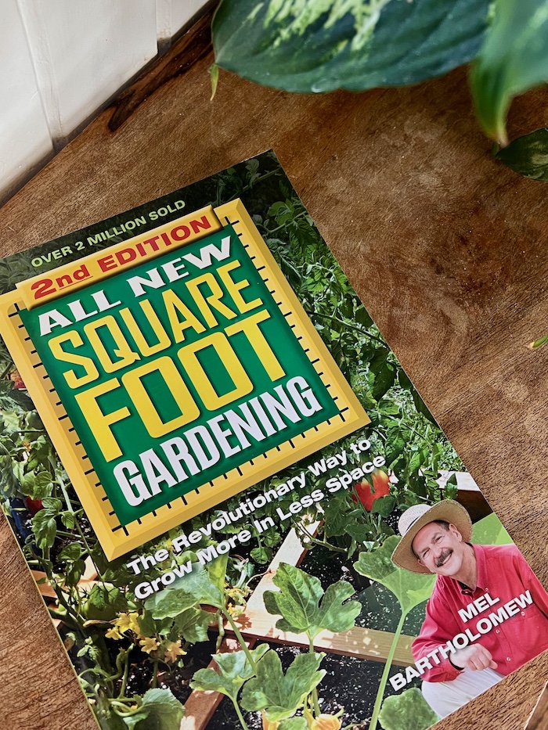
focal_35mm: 26
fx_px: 549
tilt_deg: -68.2
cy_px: 365
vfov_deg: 67.3
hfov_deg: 53.1
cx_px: 274
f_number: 1.5
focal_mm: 5.7
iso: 125
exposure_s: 1/72
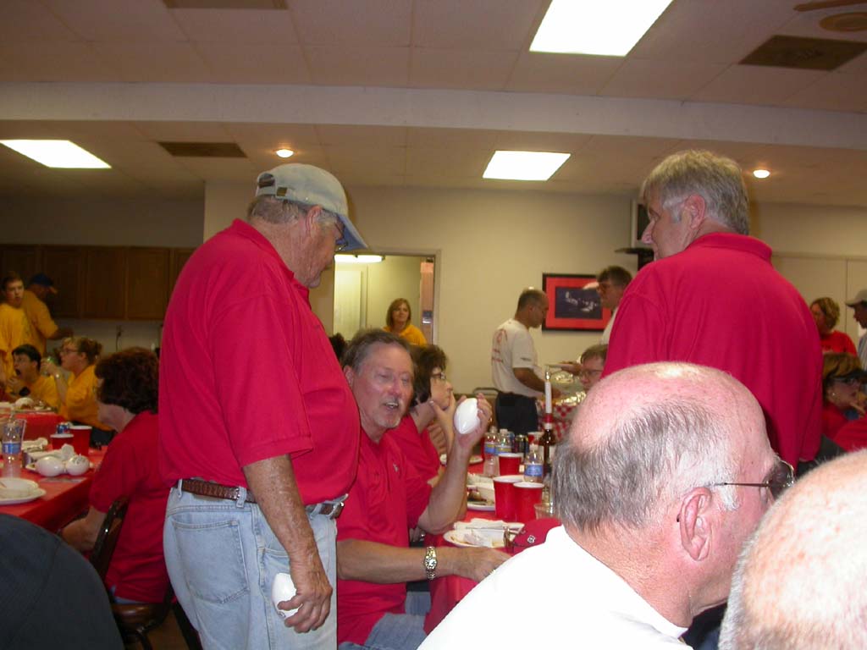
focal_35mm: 38
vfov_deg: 37.7
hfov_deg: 49.0
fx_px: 952
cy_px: 325
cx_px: 434
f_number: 2.6
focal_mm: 7.85
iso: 100
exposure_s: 1/30
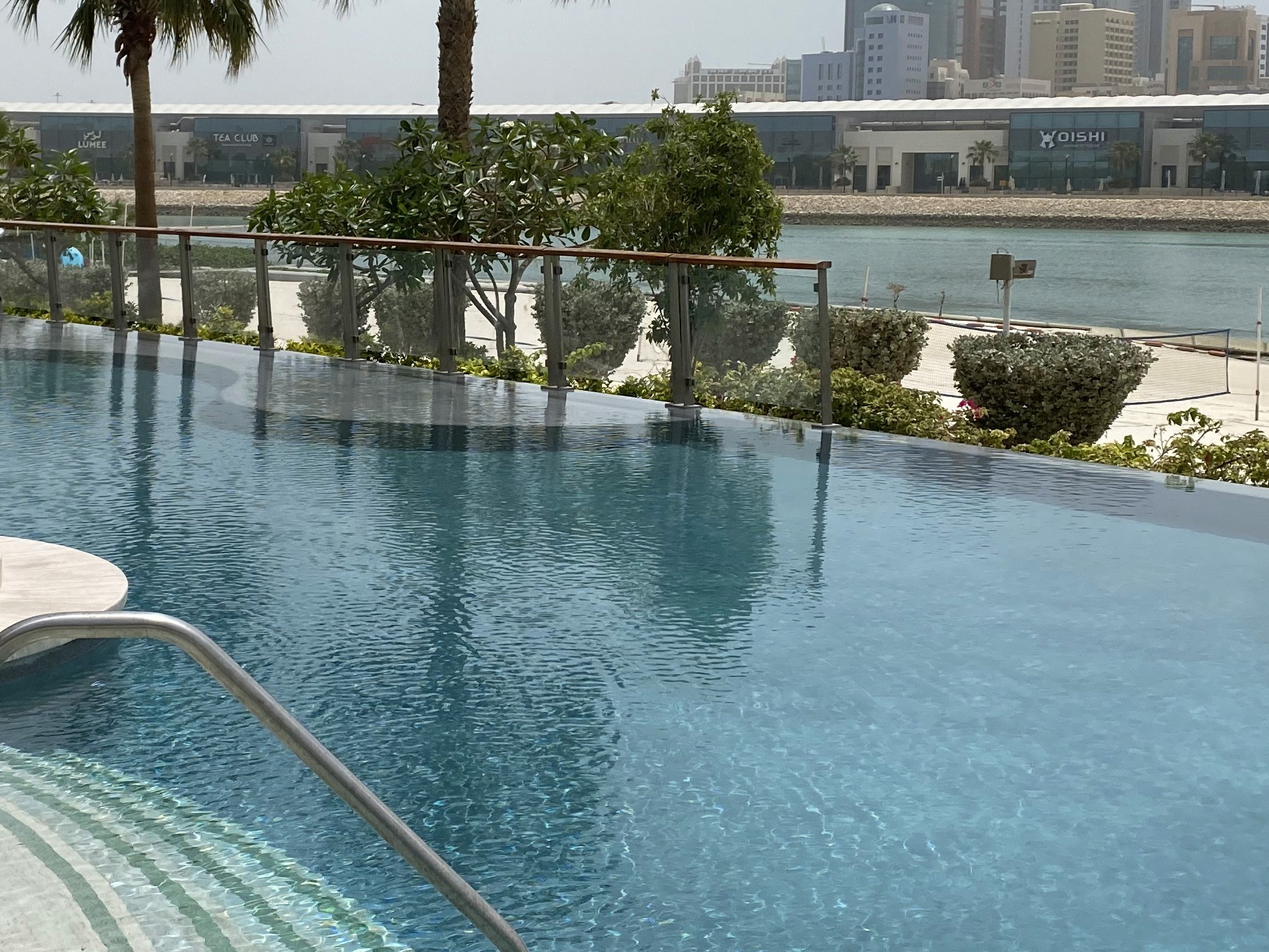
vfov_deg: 26.5
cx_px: 433
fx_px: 2017
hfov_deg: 34.6
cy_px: 363
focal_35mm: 55
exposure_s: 1/6410
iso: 32
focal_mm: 4.25
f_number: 1.8
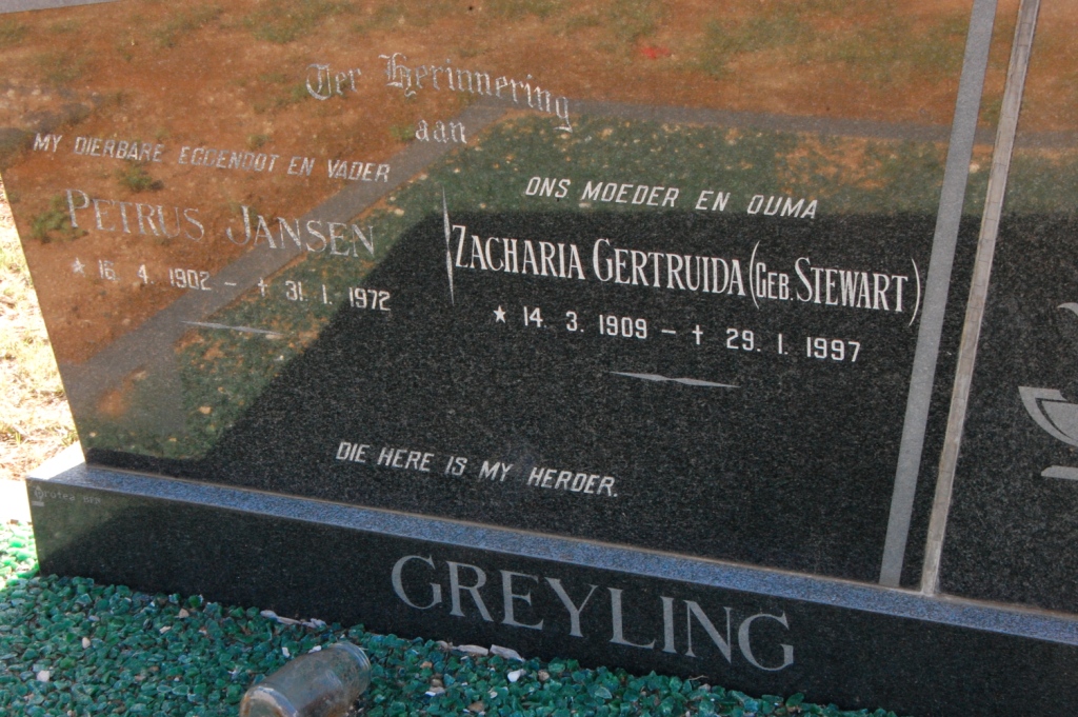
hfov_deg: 27.0
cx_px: 539
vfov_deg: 18.2
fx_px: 2244
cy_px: 358
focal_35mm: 75
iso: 1100
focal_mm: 50
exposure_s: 1/30
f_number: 22
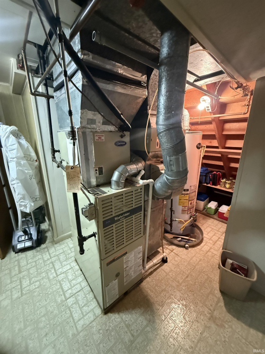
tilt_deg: -15.7
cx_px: 132
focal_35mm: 14
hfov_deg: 85.7
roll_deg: -0.2
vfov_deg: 102.1
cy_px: 177
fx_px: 143
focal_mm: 2.22
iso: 1250
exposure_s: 1/40
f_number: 2.2
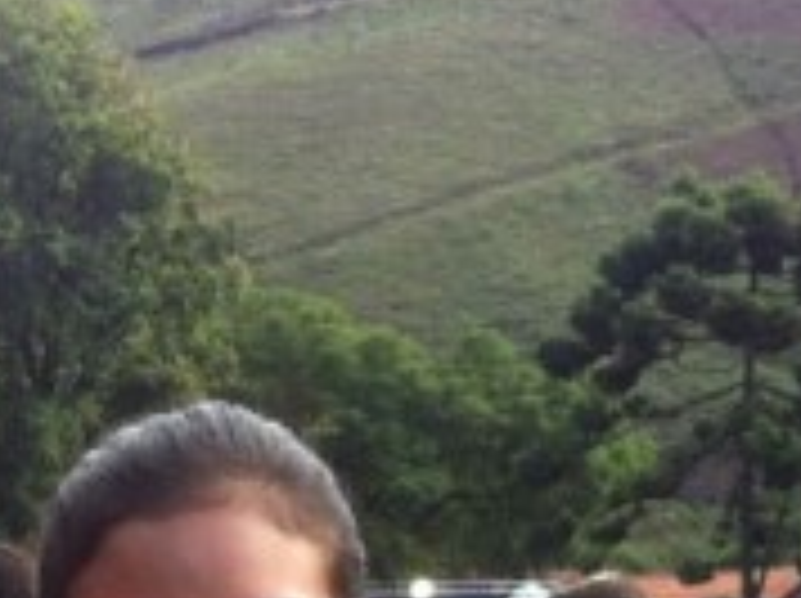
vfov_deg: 8.9
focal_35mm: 157
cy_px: 1183
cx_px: -279
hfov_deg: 12.2
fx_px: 3628
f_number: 2.8
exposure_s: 1/205
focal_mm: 3.85
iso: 80
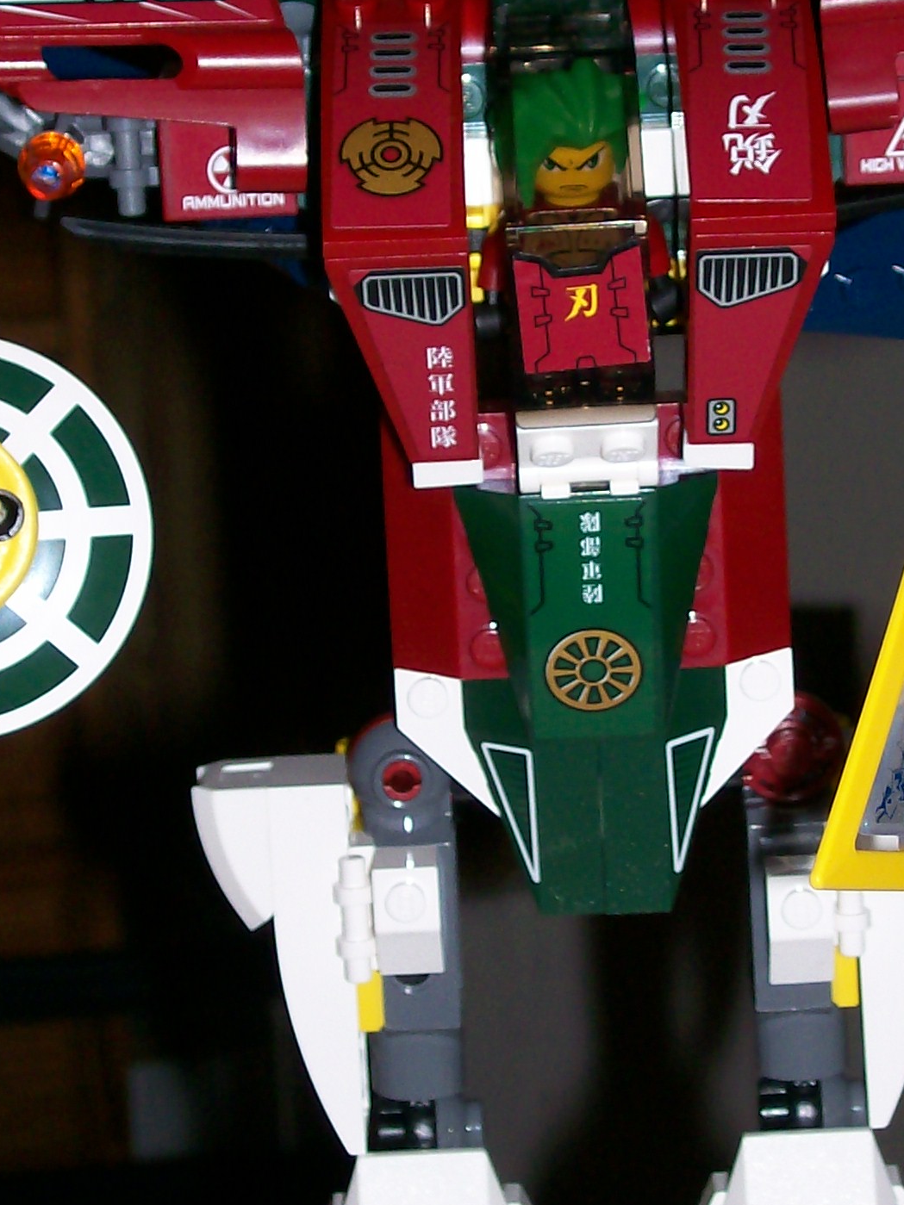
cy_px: 556
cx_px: 504
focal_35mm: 123
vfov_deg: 16.0
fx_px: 4284
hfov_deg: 12.0
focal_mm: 9.4
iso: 80
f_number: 3.4
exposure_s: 1/59.1
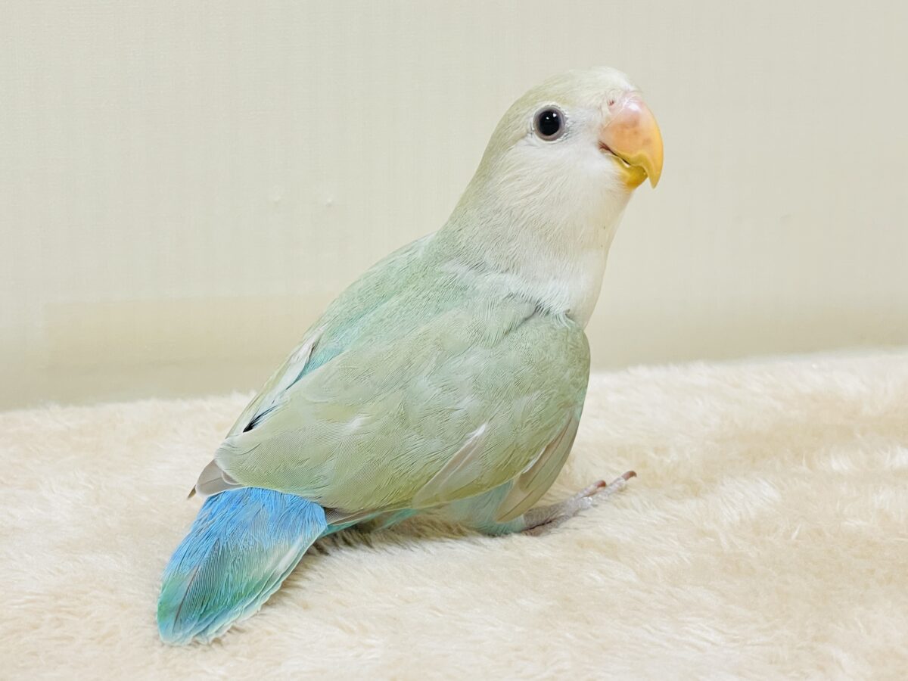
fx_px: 1364
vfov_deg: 28.0
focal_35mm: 52
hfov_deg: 36.8
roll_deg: -0.1
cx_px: 454
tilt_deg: -13.1
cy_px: 340
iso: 125
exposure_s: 1/99
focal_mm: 6
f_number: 2
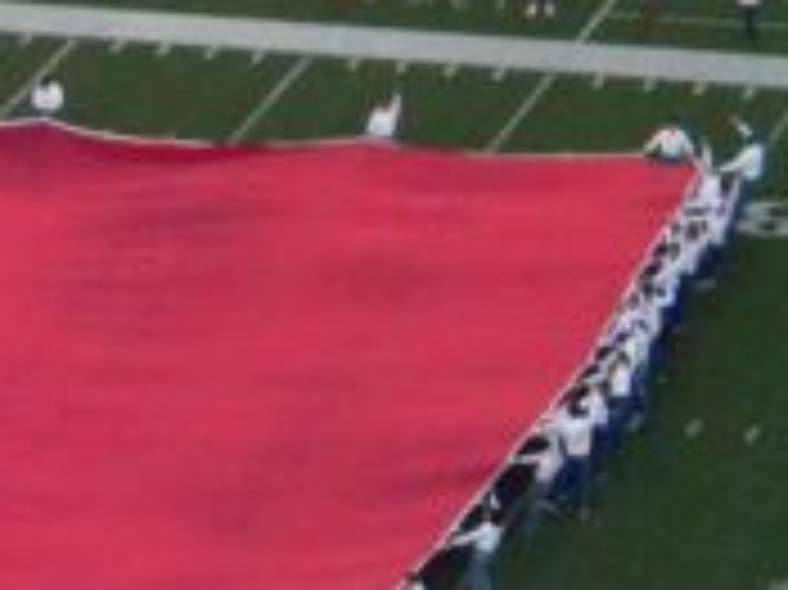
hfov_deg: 6.7
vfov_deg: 5.1
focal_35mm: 289
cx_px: -617
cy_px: 527
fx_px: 6574
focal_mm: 14.3
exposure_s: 1/500
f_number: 5.1
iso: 392
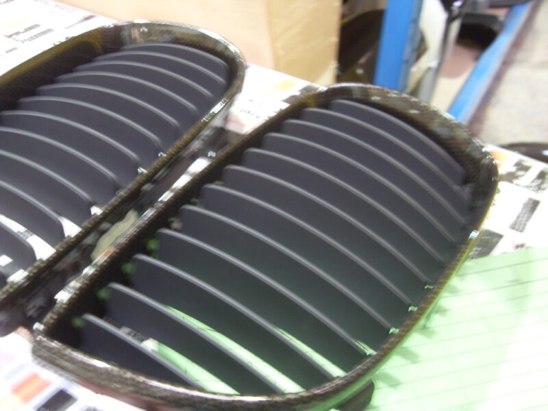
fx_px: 554
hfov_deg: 52.6
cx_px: 274
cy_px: 206
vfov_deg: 40.7
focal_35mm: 35
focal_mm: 6.3
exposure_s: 1/3
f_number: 2.8
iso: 200
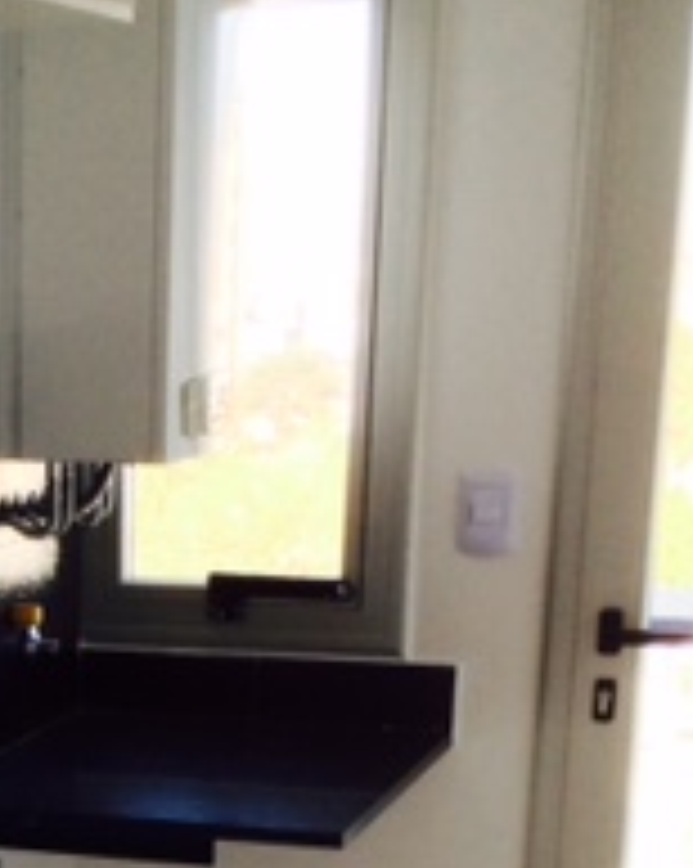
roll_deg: +2.0
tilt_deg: -23.1
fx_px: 2414
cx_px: -266
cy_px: 967
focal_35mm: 94
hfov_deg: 15.4
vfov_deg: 19.5
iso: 64
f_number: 2.2
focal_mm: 4.15
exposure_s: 1/120
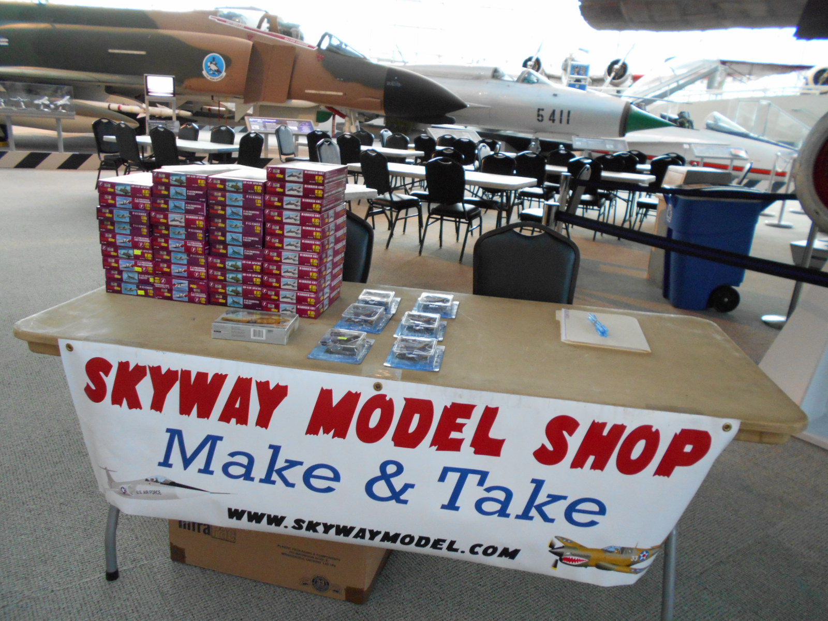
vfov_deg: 53.1
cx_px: 414
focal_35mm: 26
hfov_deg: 67.3
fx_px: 622
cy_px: 310
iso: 400
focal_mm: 4.6
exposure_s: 1/15
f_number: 3.2
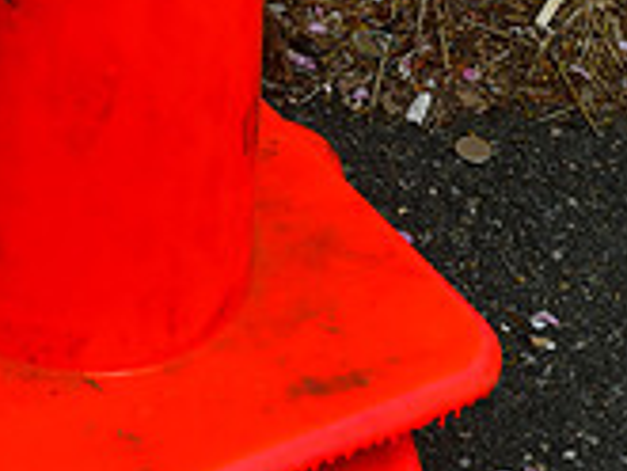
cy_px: -80
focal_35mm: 176
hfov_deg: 11.2
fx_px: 3190
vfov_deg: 8.4
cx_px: 200
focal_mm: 35
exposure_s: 1/250
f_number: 11
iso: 200
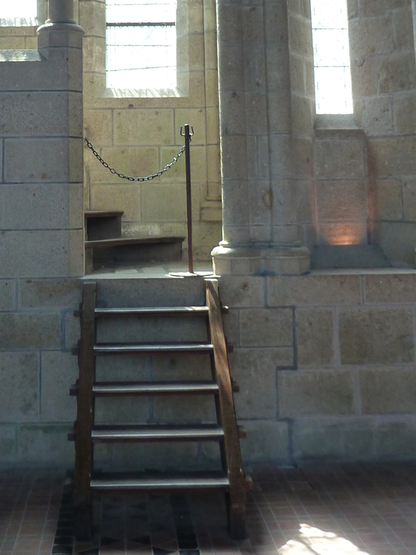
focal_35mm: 49
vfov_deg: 36.8
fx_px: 785
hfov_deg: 29.4
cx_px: 132
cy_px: 73
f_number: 3.3
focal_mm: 4.1
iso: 125
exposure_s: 1/30
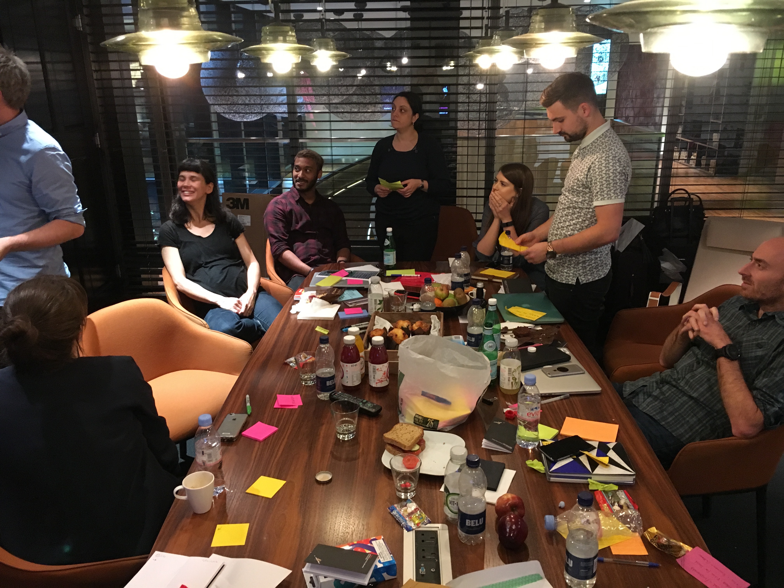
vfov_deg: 48.2
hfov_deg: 61.7
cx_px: 392
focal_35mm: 29
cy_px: 294
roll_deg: +1.0
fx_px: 657
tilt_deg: -18.3
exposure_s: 1/17
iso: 200
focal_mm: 4.15
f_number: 2.2
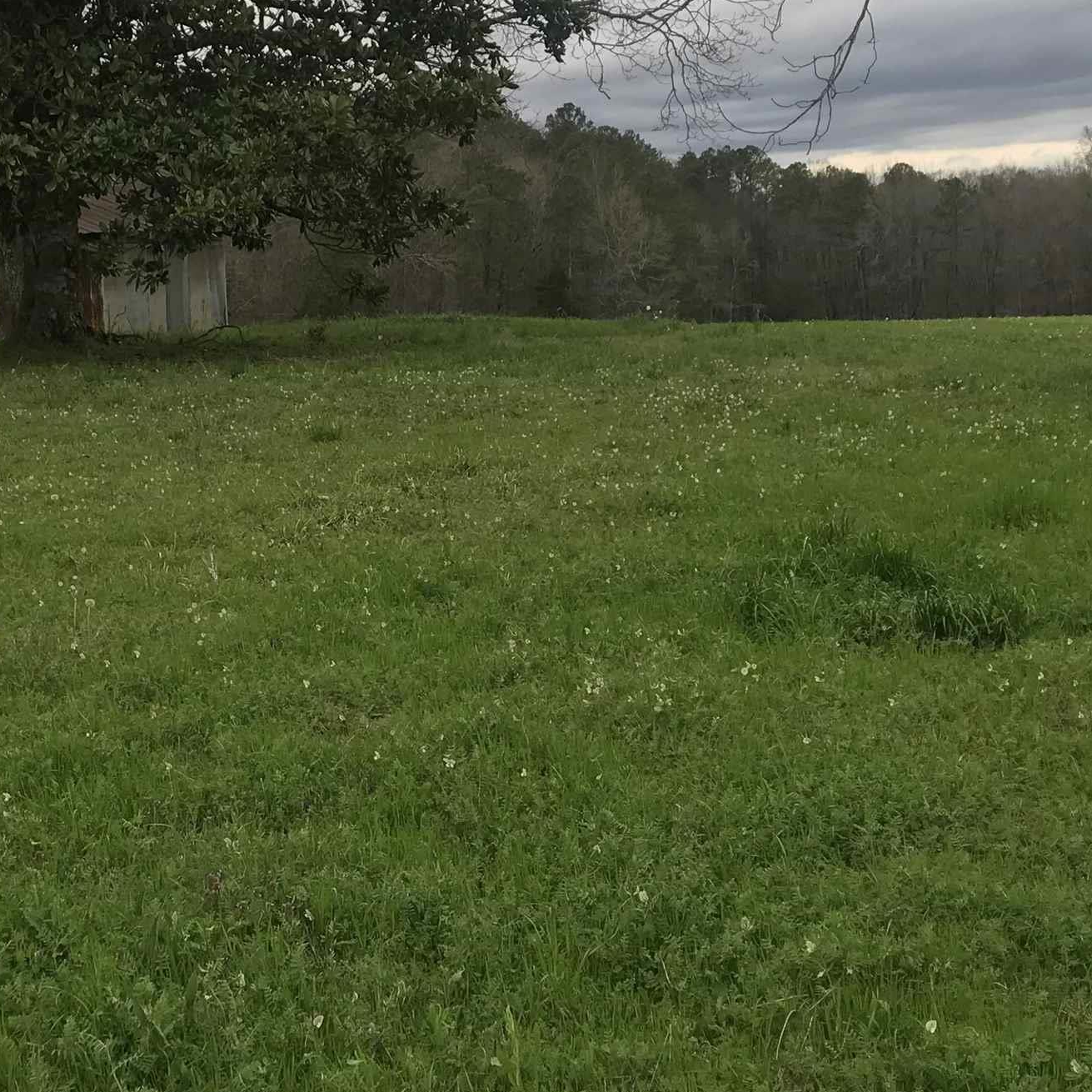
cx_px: 377
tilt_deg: -4.0
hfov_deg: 29.4
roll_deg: +3.5
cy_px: 385
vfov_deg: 29.4
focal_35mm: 58
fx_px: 2070
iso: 20
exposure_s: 1/375
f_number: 1.8
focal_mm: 3.99
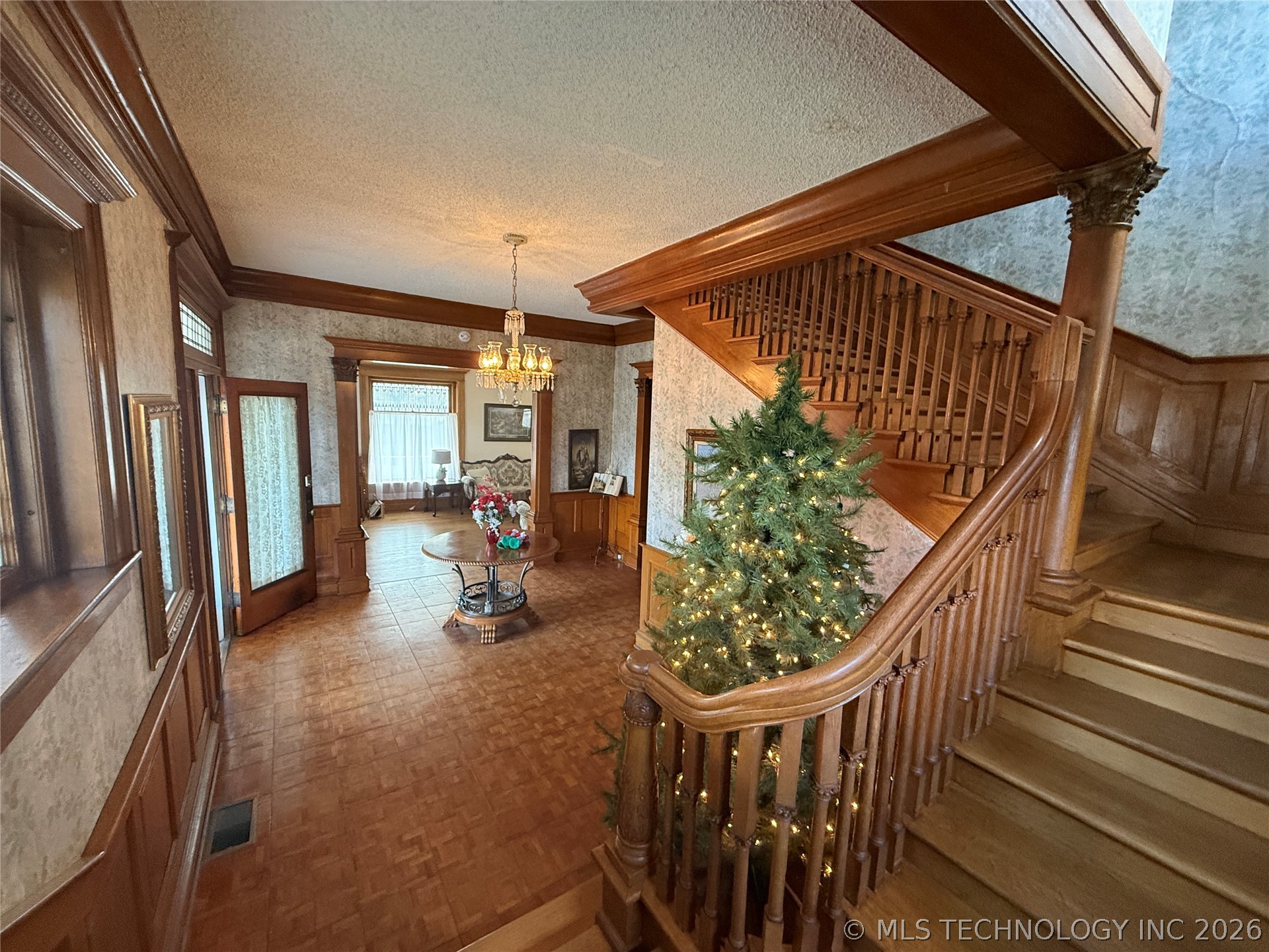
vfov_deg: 85.7
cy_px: 476
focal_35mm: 14
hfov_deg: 102.1
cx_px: 634
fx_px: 513
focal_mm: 2.22
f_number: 2.2
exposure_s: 1/60
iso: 400
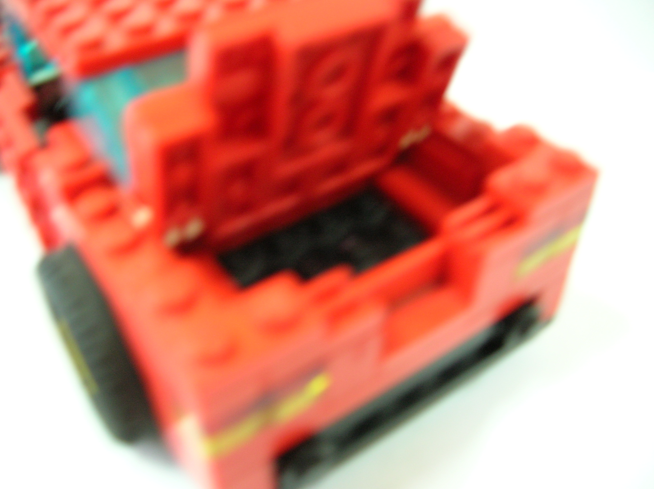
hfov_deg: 54.0
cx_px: 327
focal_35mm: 34
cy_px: 244
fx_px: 642
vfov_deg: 41.7
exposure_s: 1/1.1
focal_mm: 5.7
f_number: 2.9
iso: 100
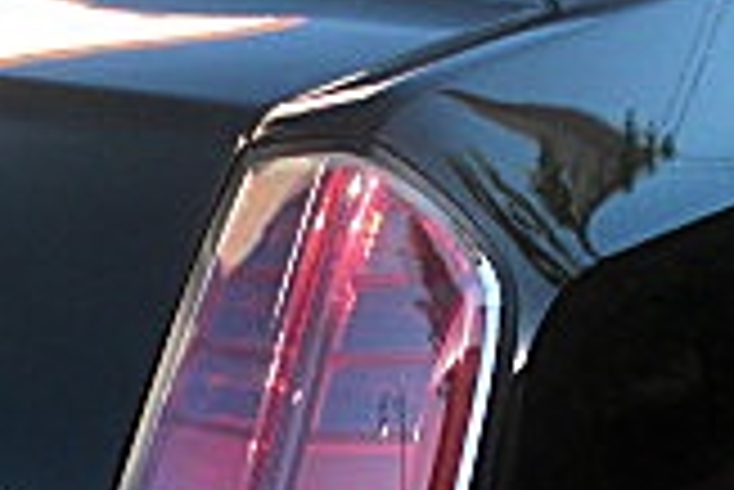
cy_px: 517
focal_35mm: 147
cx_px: 140
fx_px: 3000
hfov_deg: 13.9
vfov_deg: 9.3
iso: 50
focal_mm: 6.3
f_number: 2.8
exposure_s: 1/200
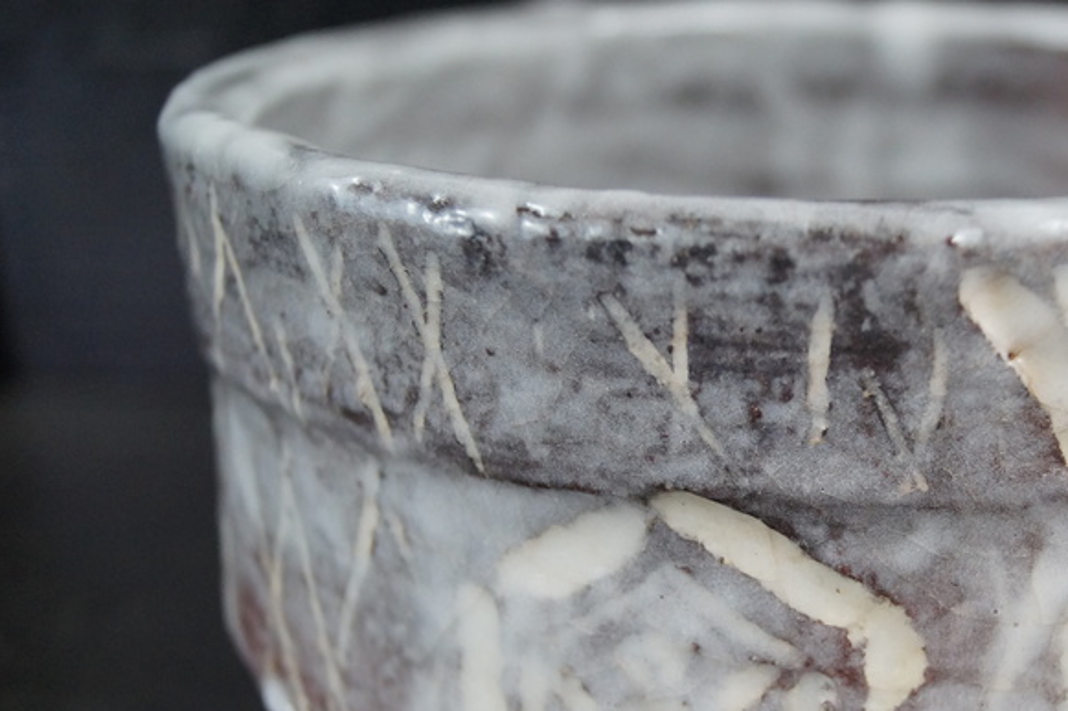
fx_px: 1839
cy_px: 476
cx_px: 794
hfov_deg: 31.8
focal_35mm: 62
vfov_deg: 21.8
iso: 1000
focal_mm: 24
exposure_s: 1/160
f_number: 4
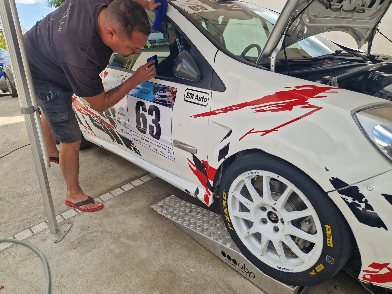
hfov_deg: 73.9
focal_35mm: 23
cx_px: 196
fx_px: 260
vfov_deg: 58.9
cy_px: 147
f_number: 1.8
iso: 50
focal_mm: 5.4
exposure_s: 1/479
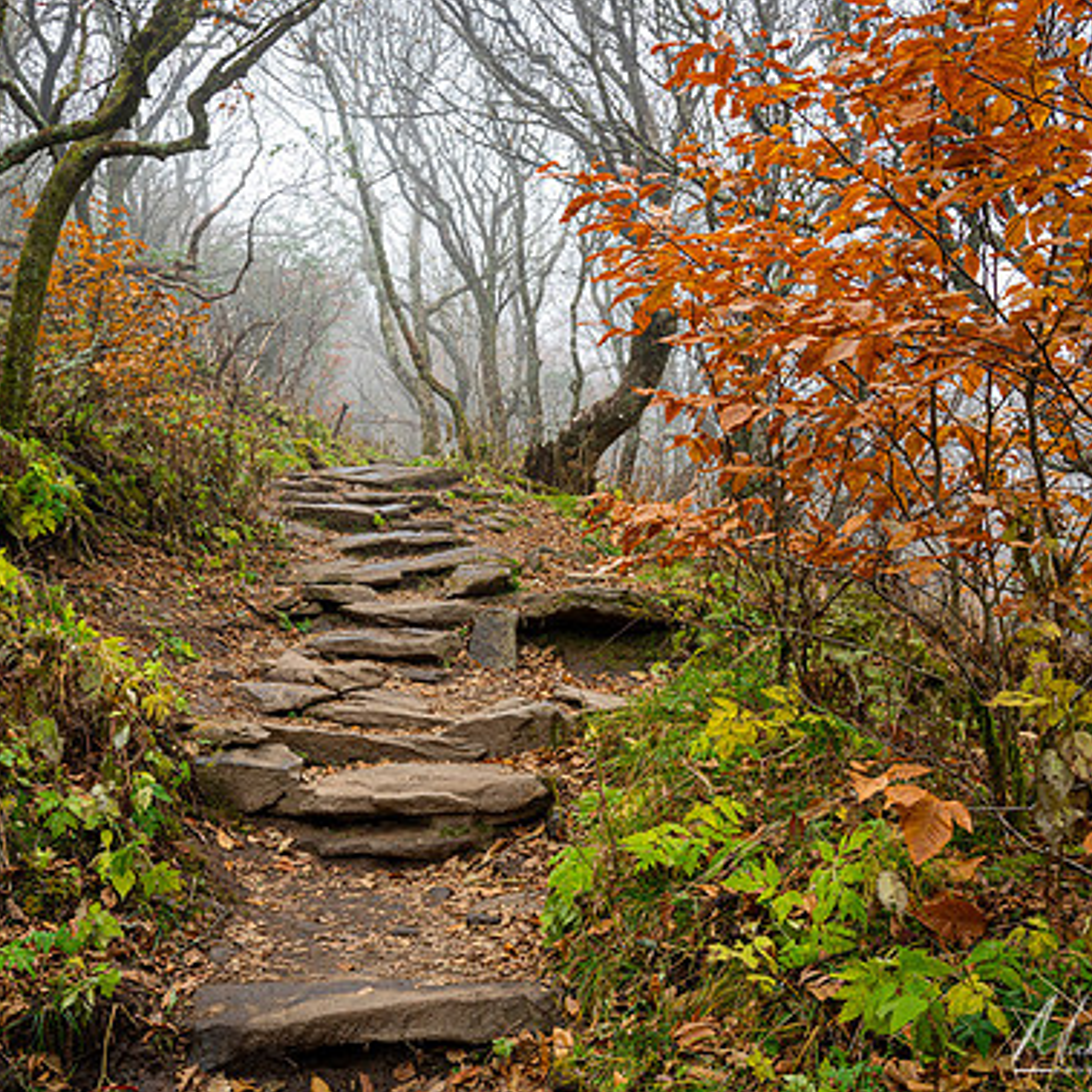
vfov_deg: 49.7
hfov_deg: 49.5
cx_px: 450
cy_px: 538
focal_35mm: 33
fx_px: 1178
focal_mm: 24
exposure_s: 1/25
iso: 200
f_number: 11
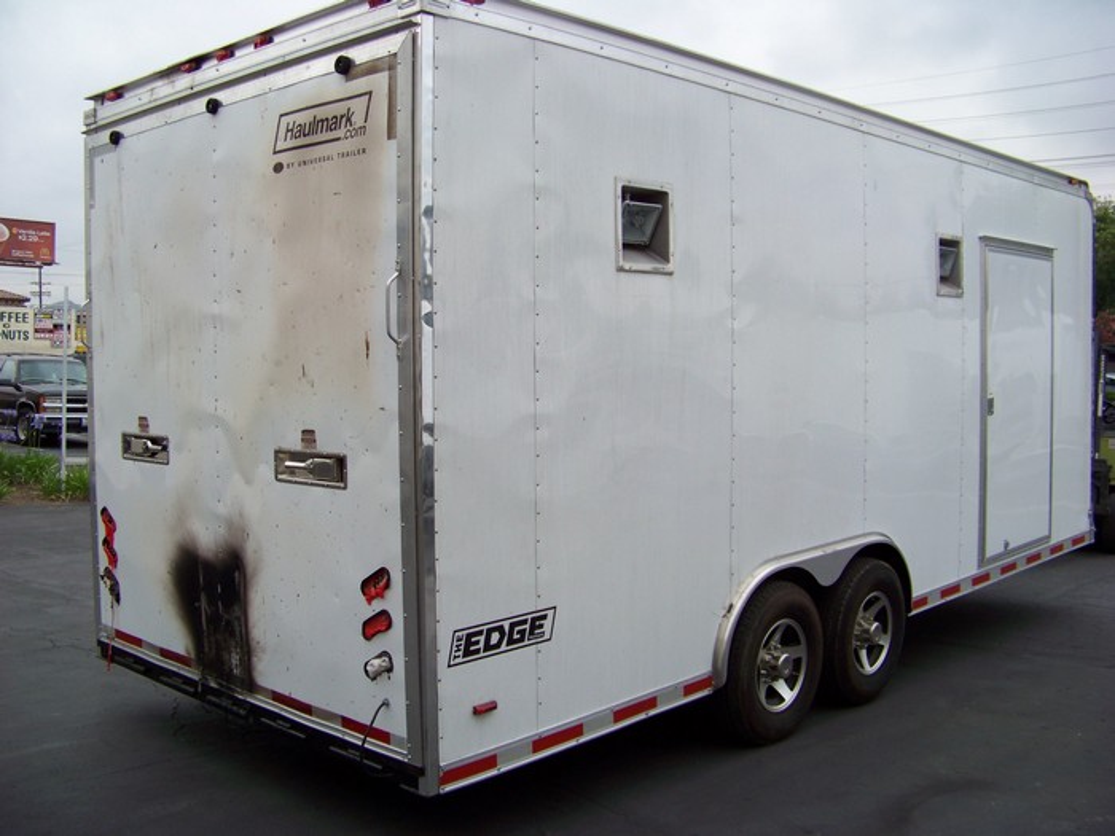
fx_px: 1160
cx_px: 558
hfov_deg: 51.4
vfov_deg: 39.7
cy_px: 418
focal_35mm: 36
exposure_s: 1/640
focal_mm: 5.85
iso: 72
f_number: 2.8
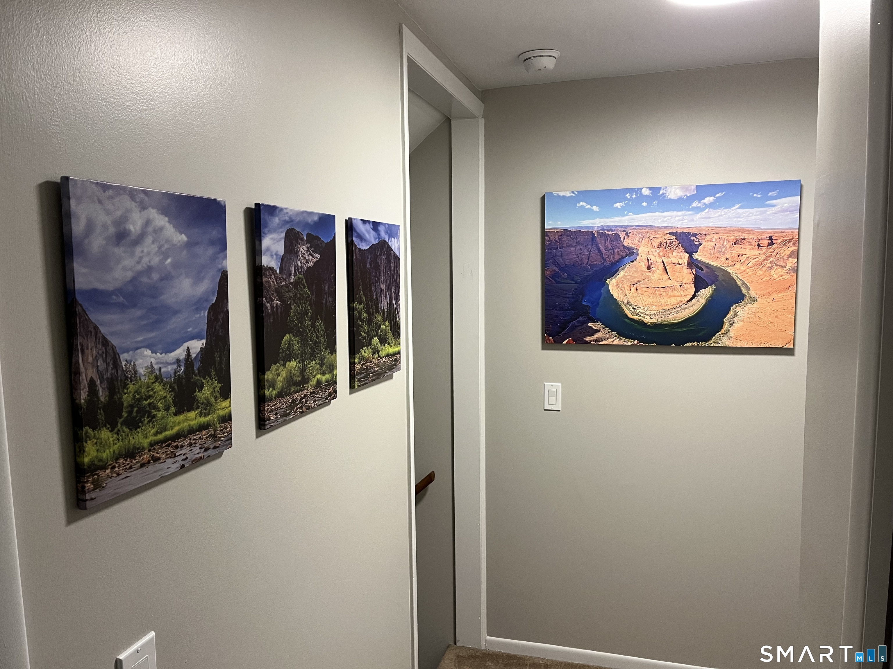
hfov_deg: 67.3
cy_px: 334
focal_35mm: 26
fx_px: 671
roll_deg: +0.9
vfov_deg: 53.1
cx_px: 446
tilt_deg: -6.4
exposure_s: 1/60
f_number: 1.6
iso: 200
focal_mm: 5.1
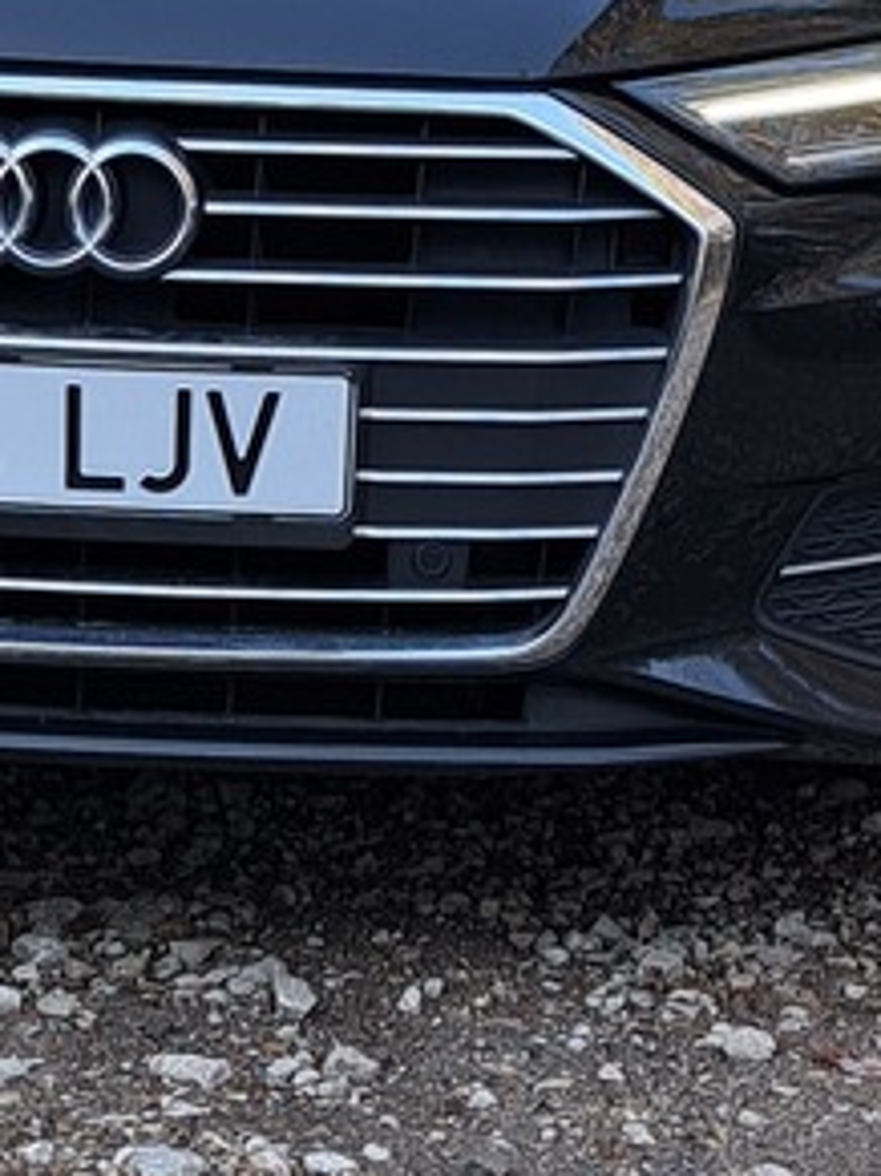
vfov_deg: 14.8
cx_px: 162
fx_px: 4483
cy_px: 1111
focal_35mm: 132
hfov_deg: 11.2
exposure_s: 1/100
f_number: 1.8
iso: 50
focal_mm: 5.23
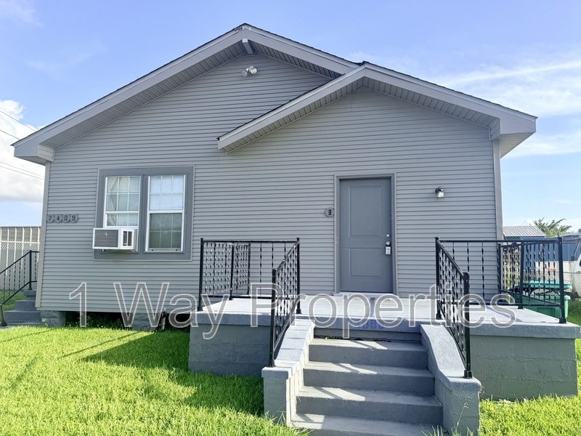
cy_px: 218
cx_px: 290
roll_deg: +0.5
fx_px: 403
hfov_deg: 71.6
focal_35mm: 24
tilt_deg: +5.3
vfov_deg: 56.8
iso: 80
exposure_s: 1/2110
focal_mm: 6.76
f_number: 1.78
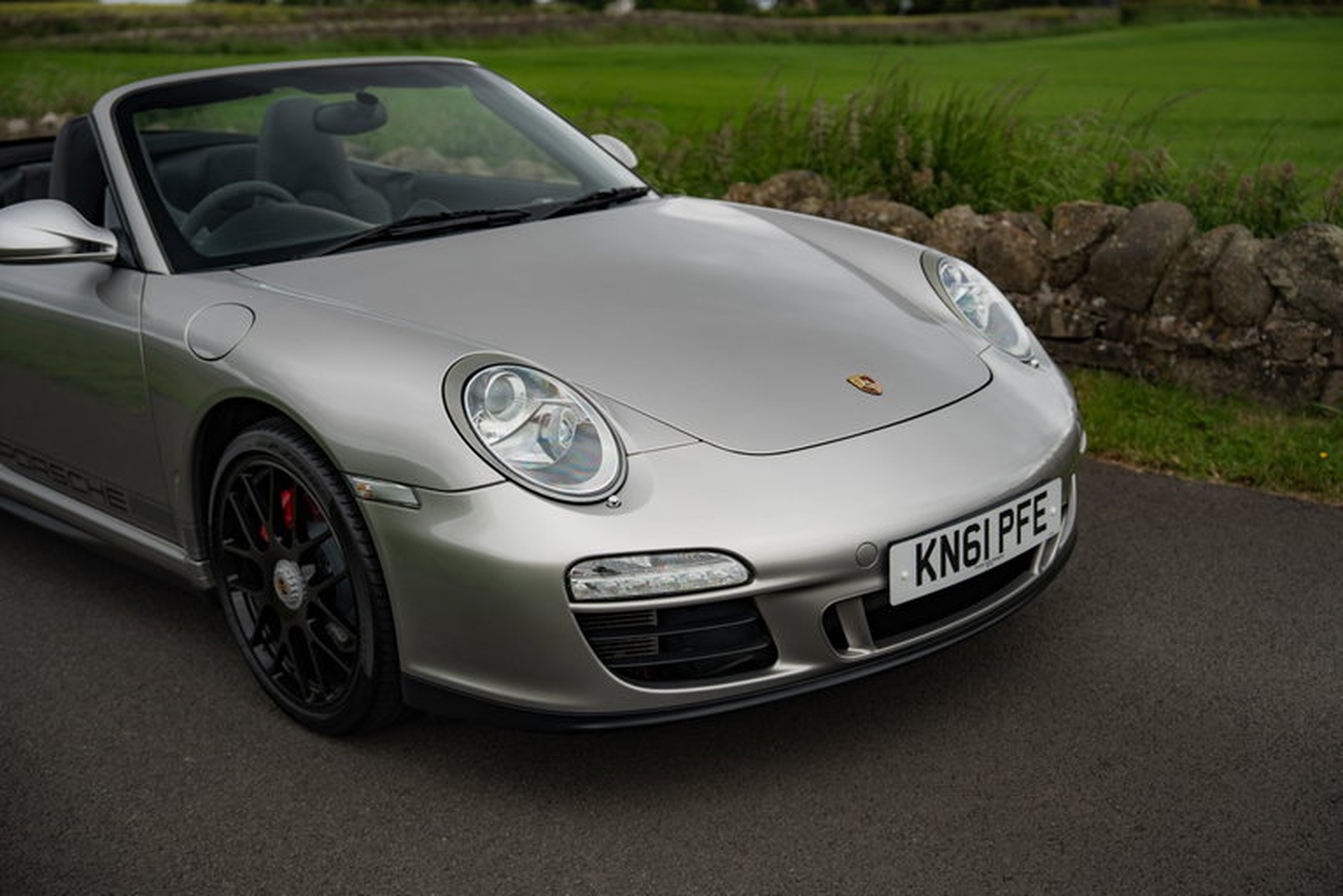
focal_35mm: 42
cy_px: 448
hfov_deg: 46.4
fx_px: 1567
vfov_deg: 31.9
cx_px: 672
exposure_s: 1/500
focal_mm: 42
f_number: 2.8
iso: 100
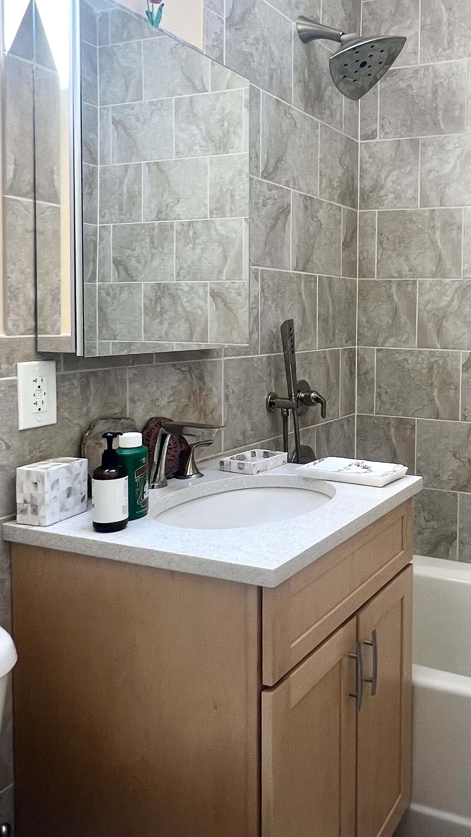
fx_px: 644
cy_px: 347
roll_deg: -1.2
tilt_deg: -1.9
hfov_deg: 37.6
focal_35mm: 29
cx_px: 423
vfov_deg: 65.6
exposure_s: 1/120
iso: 64
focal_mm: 1.57
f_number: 1.8
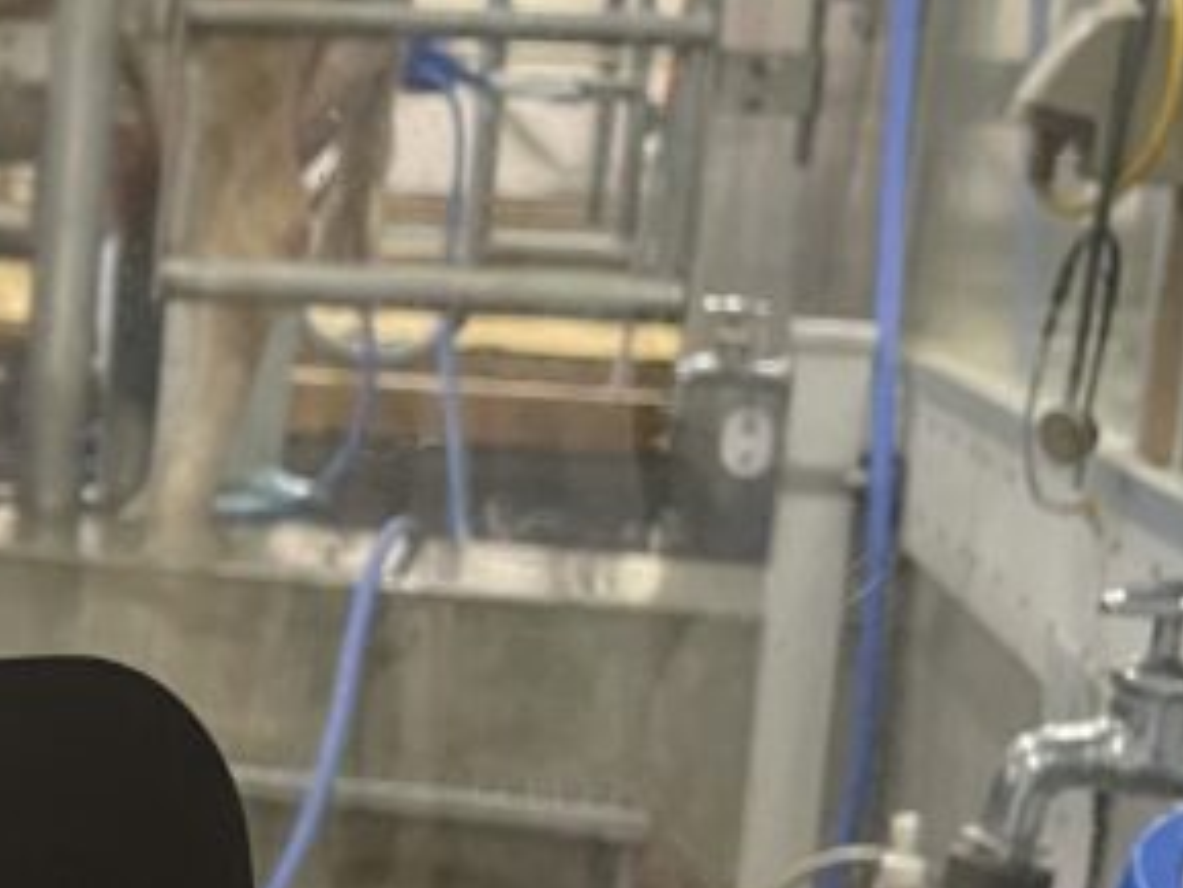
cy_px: 581
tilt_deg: -7.3
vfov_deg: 16.0
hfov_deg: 18.2
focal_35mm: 92
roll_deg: -1.3
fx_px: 3145
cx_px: -733
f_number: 1.6
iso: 320
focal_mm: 4.2
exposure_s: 1/60
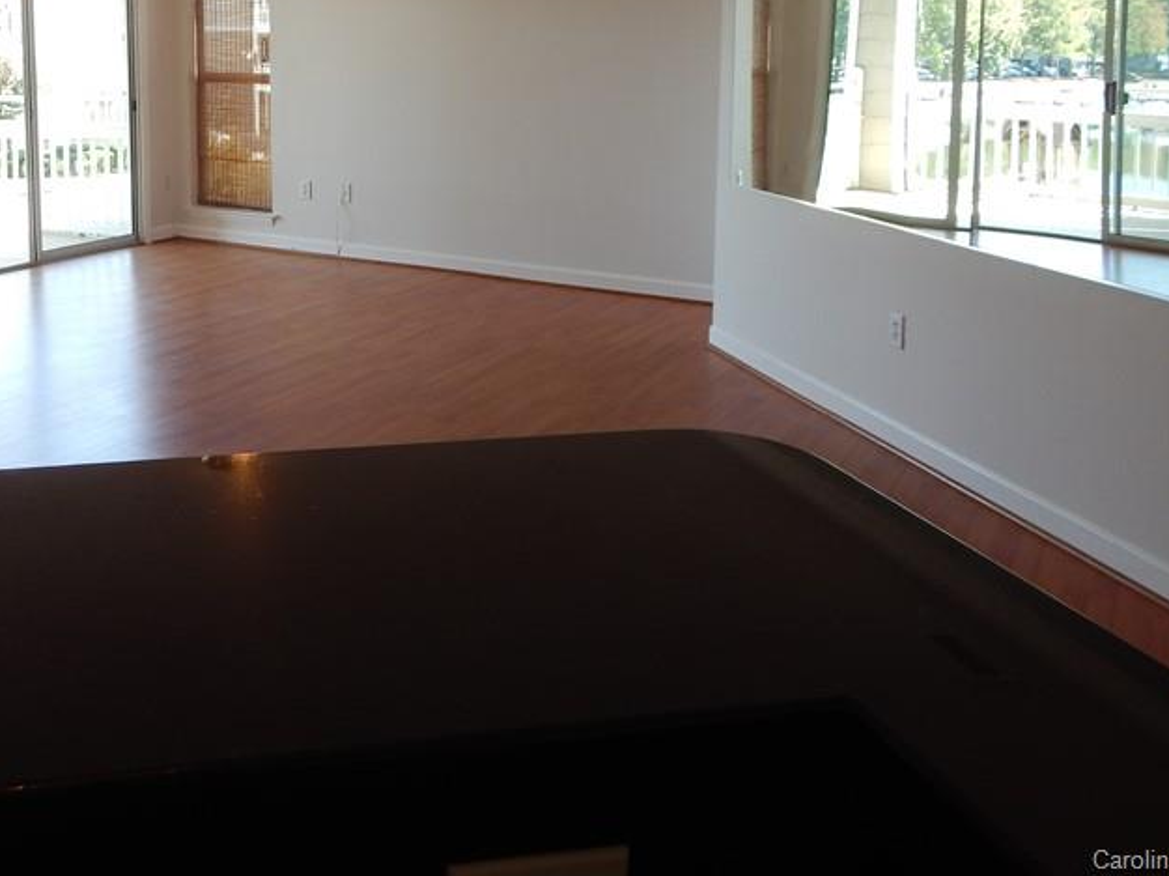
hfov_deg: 50.1
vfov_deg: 38.0
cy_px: 161
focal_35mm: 36
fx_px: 1215
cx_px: 351
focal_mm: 4
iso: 125
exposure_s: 1/100
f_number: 3
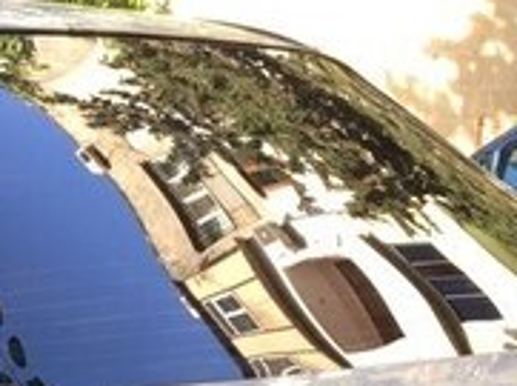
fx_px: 1580
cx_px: -89
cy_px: 630
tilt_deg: -16.8
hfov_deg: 17.8
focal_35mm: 106
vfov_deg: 12.9
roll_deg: -0.9
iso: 32
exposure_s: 1/116
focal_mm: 4.15
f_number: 2.2
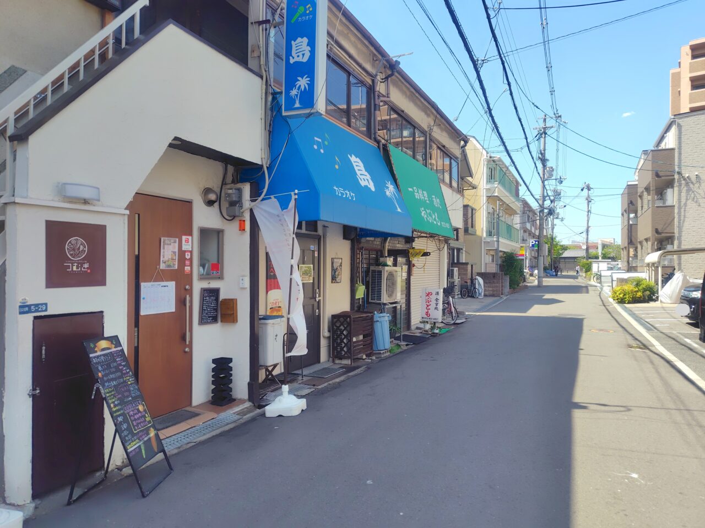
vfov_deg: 58.9
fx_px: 468
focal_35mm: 23
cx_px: 352
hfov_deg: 73.9
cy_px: 264
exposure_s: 1/982
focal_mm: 5.6
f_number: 1.9
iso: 50
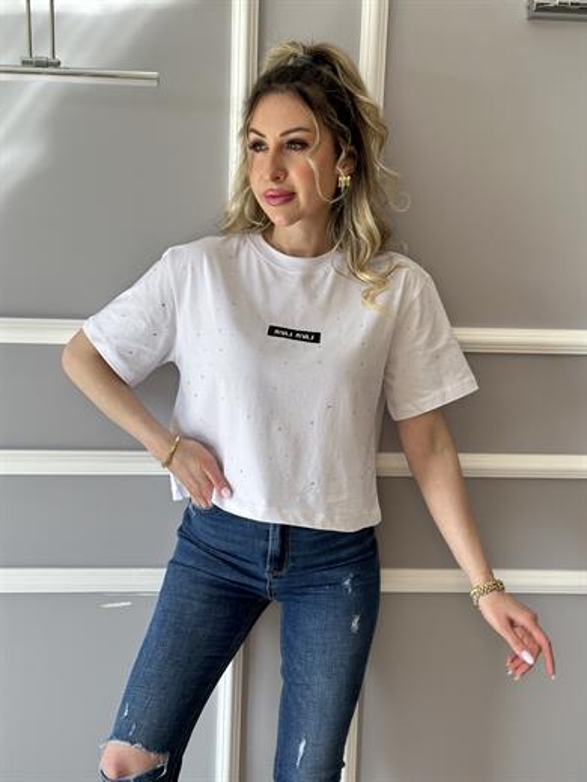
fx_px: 1085
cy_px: 391
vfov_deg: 39.7
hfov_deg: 30.3
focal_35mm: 48
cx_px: 294
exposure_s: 1/299
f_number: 1.78
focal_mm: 6.86
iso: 80
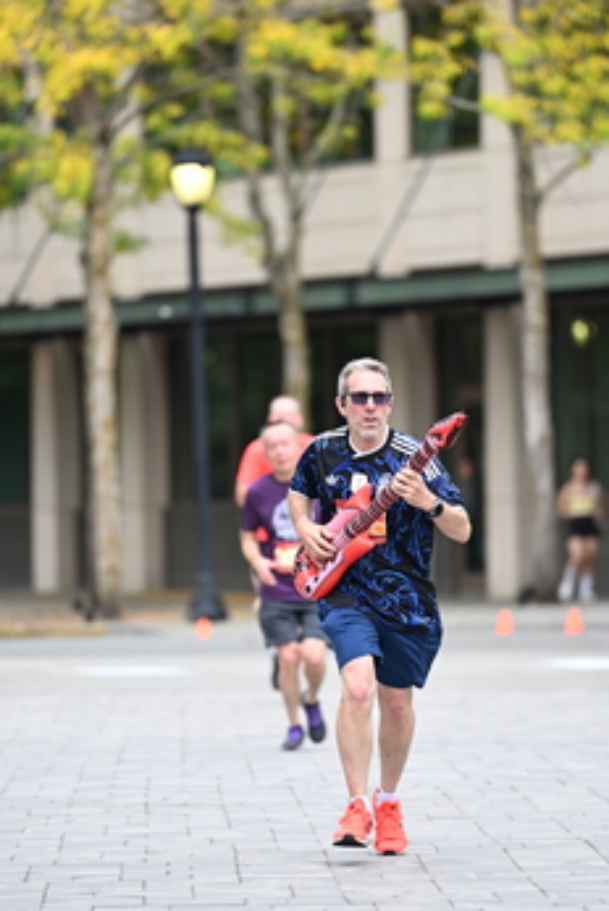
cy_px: 420
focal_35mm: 317
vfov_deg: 6.5
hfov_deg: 4.3
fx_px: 8027
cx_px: 358
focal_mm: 200
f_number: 2.8
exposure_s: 1/1600
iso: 640
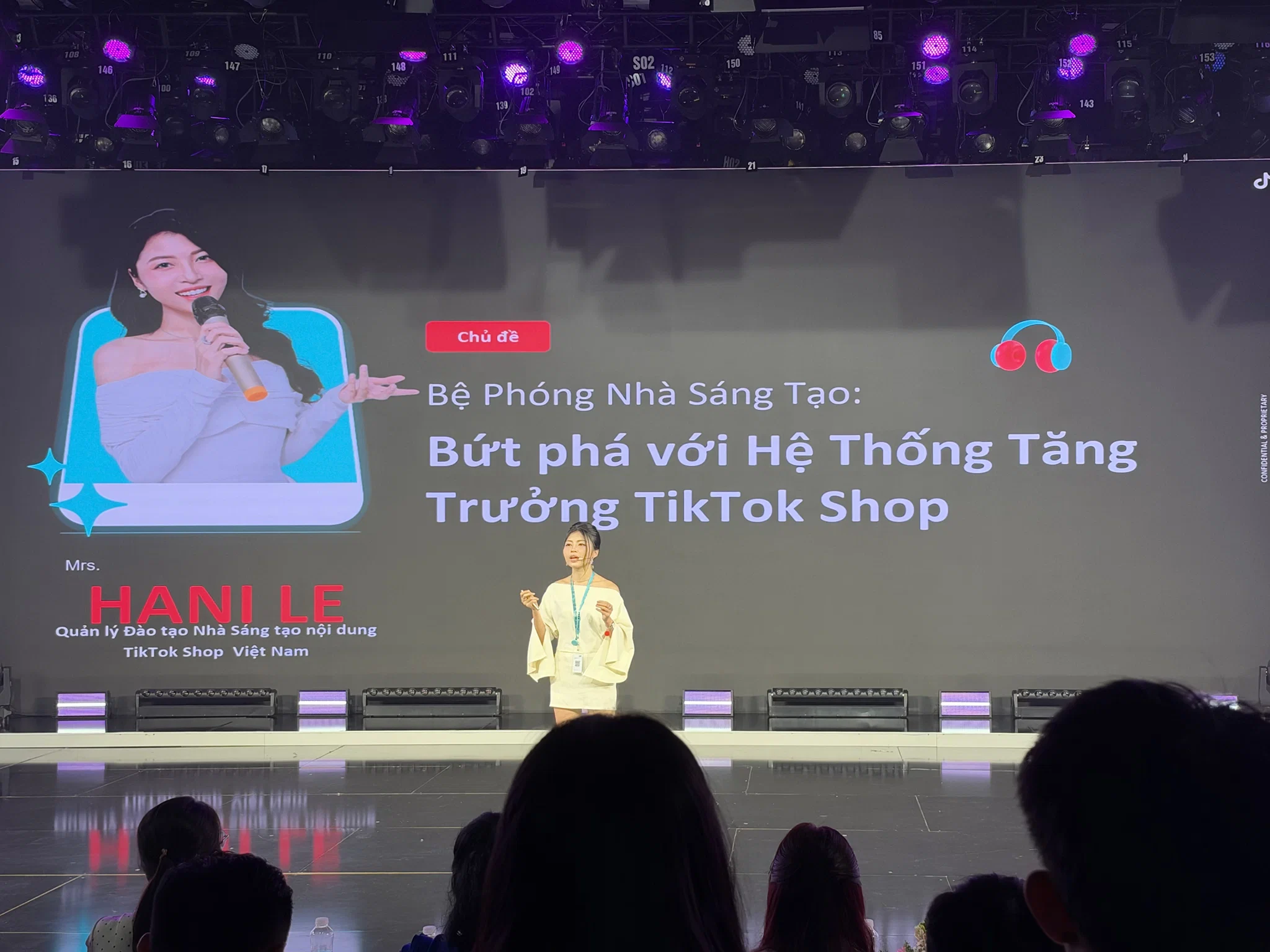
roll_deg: +0.6
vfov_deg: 30.3
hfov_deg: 39.7
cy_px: 476
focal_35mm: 48
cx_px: 635
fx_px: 1761
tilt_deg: +1.2
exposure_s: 1/60
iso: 64
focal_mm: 6.93
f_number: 1.8
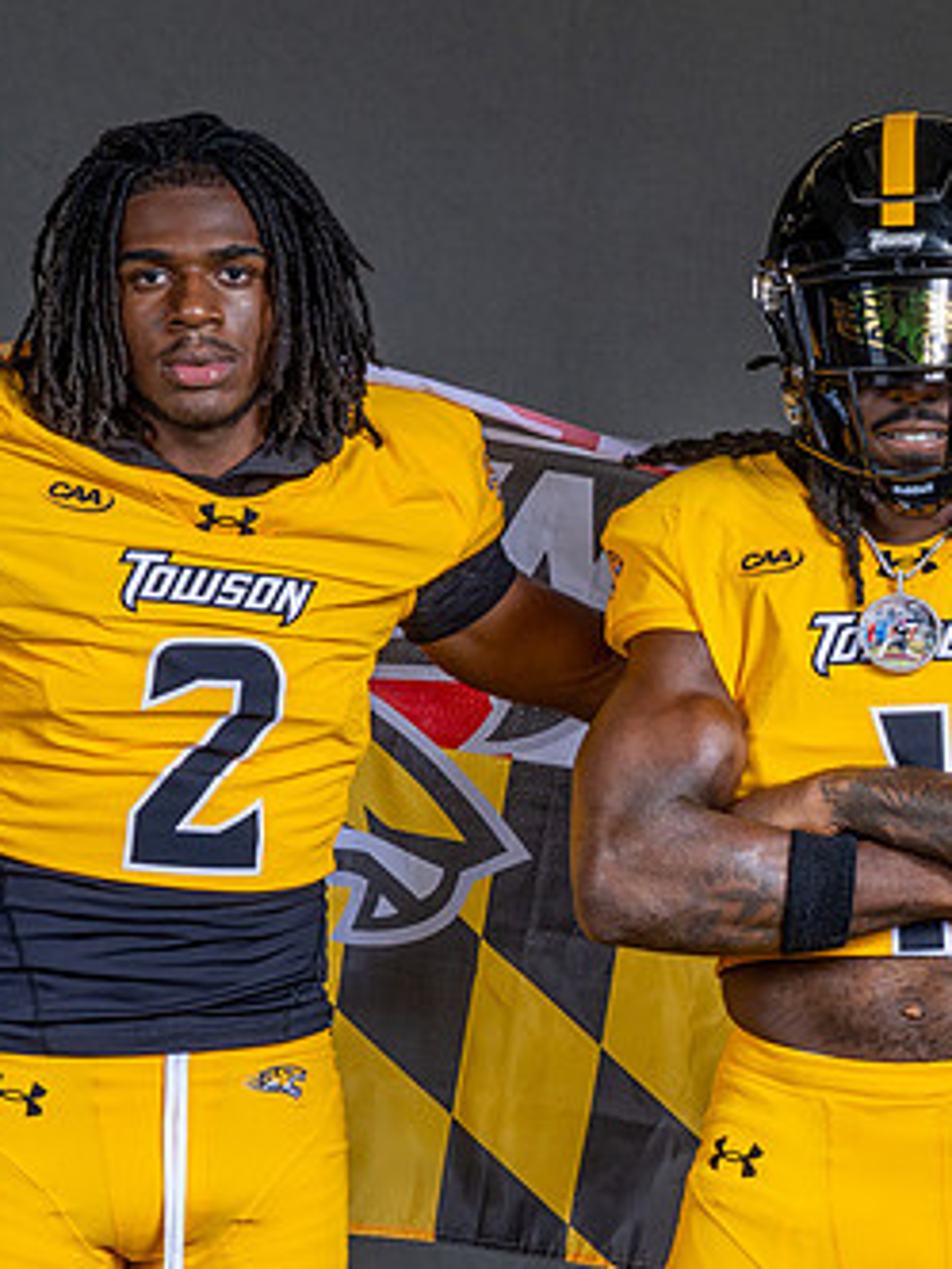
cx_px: 1030
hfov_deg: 12.1
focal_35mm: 121
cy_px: 576
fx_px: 4437
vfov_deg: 16.3
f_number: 8
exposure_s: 1/200
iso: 100
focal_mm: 41
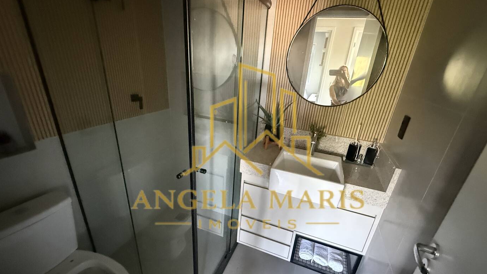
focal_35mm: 16
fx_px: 207
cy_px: 150
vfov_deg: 66.9
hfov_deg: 99.4
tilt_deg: -23.6
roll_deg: -3.2
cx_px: 249
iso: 1250
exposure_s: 1/46
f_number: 2.2
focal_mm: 2.22
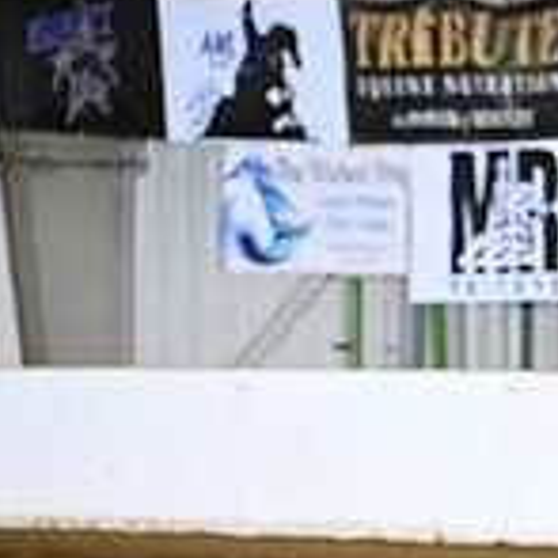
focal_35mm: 671
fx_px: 12237
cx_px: 1063
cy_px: 400
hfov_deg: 2.6
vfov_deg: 2.6
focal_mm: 200
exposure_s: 1/200
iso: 2500
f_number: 4
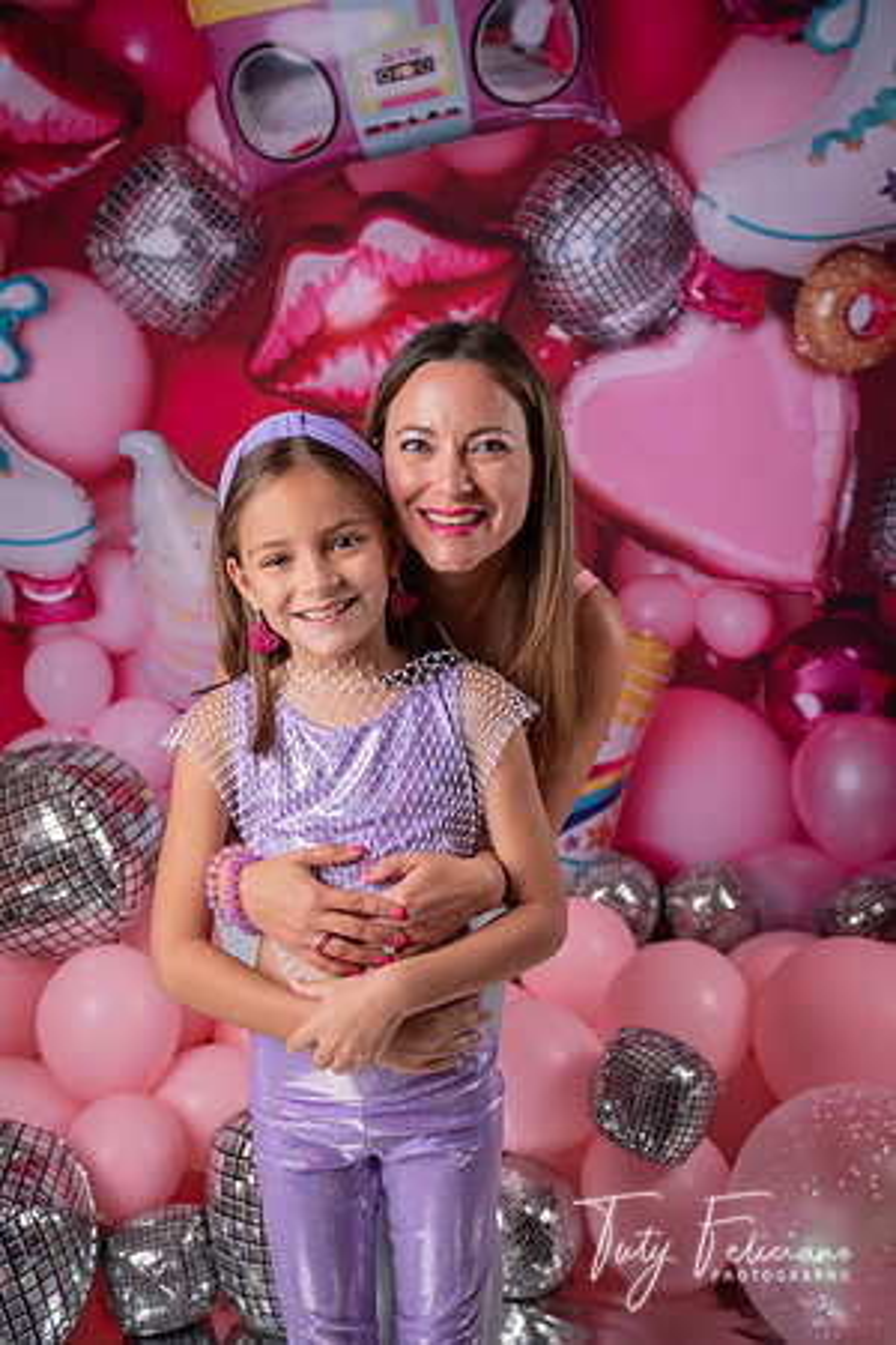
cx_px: 448
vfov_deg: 44.5
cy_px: 672
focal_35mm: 44
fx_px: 1643
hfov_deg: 30.5
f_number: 3.5
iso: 80
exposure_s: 1/125
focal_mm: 44
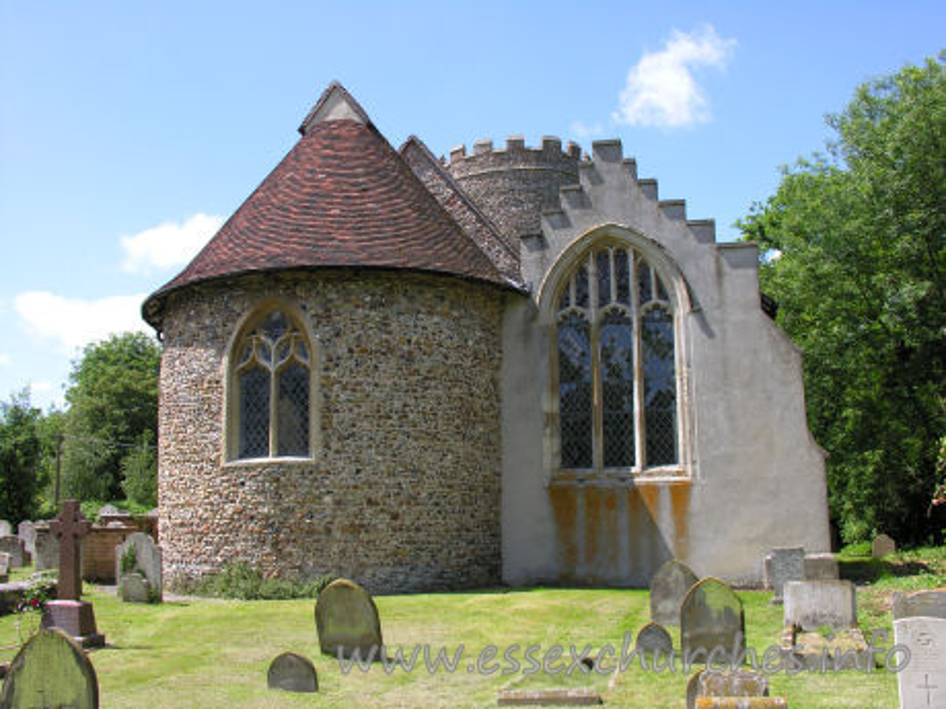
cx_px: 473
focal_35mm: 35
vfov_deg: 40.7
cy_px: 354
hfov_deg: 52.6
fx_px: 956
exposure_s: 1/164
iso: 50
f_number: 5
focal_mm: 8.9
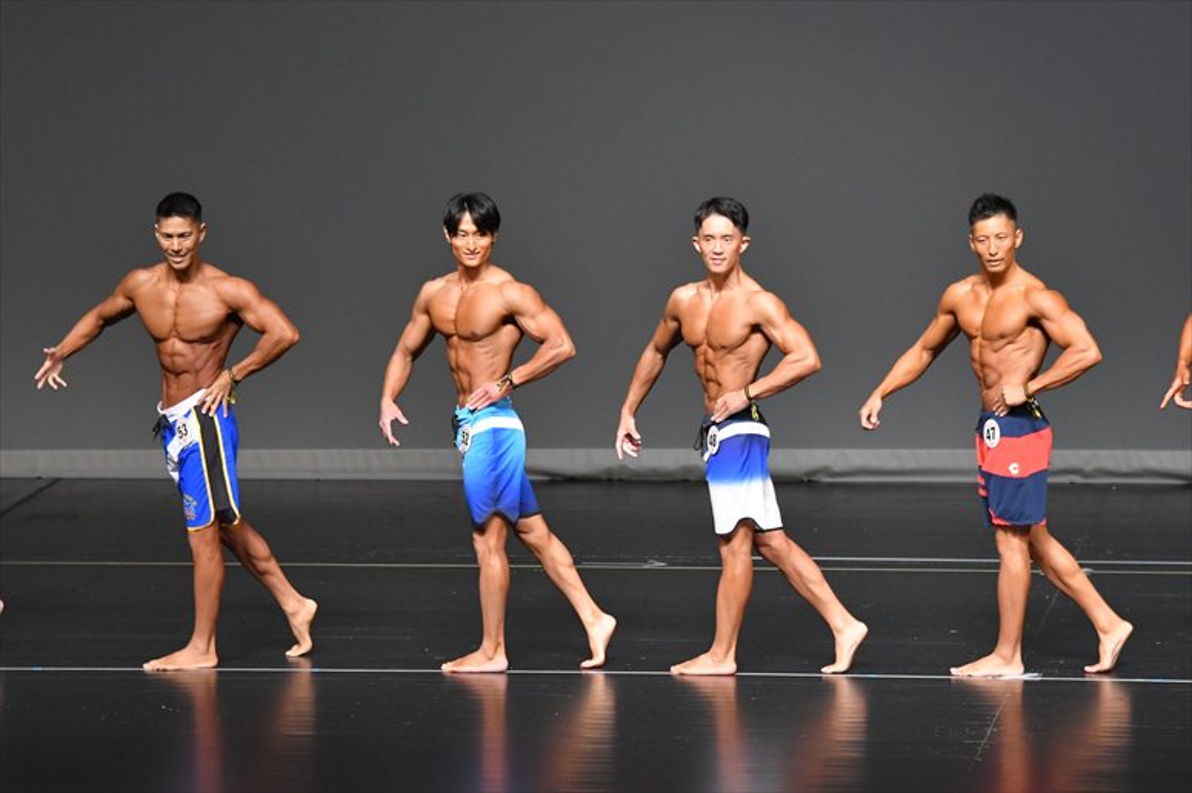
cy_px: 396
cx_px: 596
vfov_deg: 5.7
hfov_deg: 8.6
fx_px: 7943
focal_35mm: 240
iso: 3200
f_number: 5.6
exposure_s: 1/400
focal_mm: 160
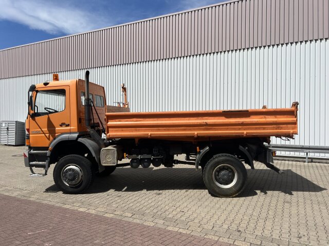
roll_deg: -1.9
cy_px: 123
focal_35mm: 26
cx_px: 164
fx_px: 247
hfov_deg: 67.3
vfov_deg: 53.1
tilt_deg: +0.9
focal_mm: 5.7
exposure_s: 1/7463
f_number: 1.5
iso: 50
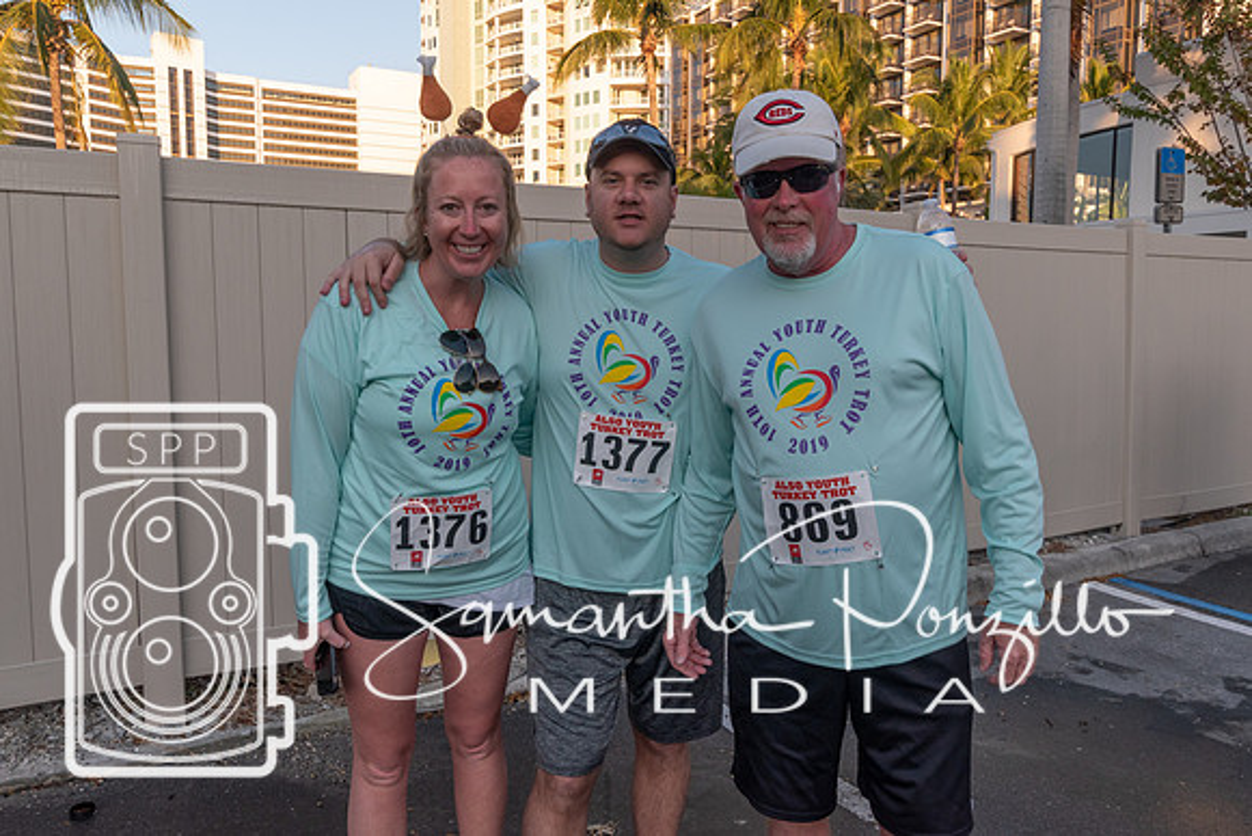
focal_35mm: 28
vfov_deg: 46.3
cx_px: 626
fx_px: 977
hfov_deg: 65.3
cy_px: 418
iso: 360
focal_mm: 18
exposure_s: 1/250
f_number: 8
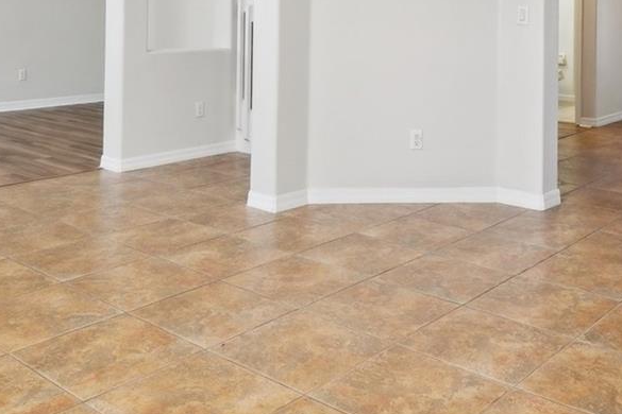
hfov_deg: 47.3
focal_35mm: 41
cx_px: 347
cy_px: 1
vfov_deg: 30.4
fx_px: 708
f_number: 8
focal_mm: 10
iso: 400
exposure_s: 1/25
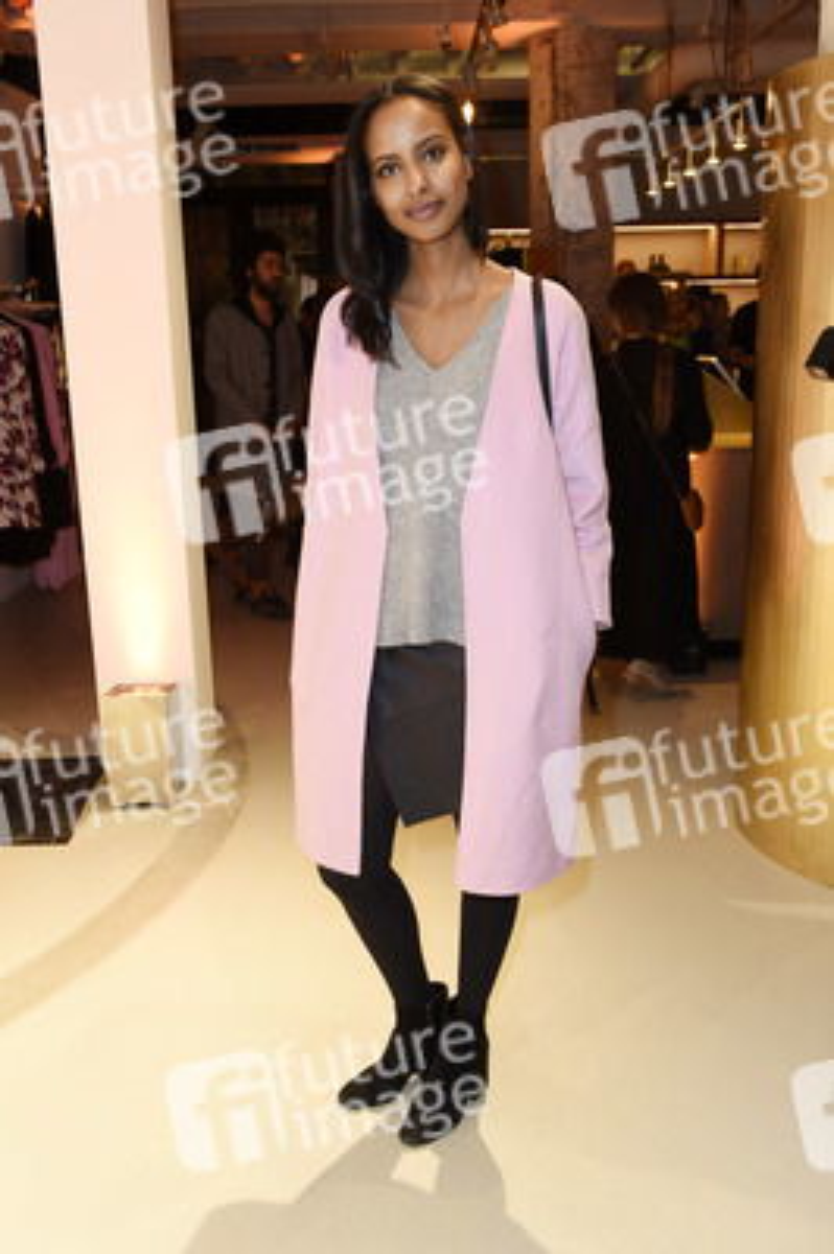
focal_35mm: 31
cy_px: 627
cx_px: 417
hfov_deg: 42.3
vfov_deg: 60.3
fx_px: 1079
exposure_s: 1/80
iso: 800
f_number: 5.6
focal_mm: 31
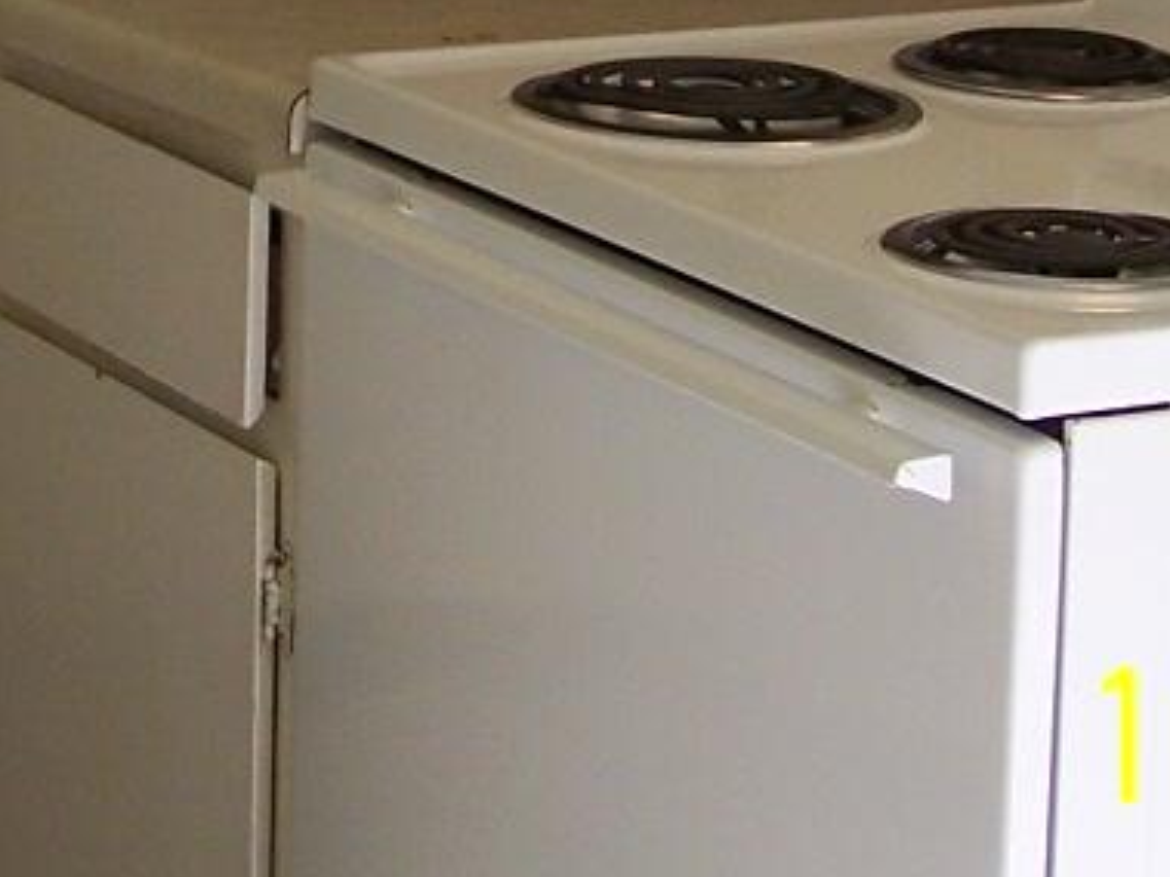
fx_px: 5203
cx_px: -65
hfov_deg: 12.6
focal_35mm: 154
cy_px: -577
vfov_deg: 9.3
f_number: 3.4
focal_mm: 8
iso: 100
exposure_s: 1/180
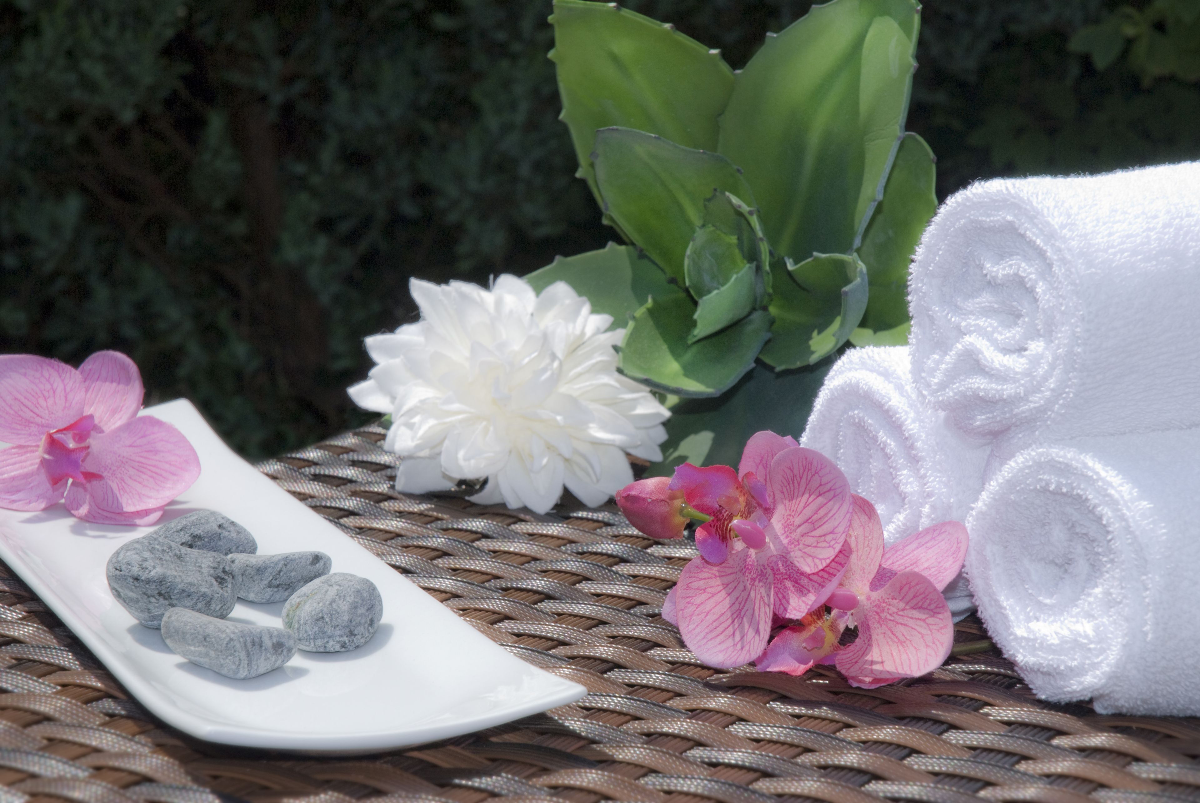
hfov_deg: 19.4
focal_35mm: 105
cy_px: 402
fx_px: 3504
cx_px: 600
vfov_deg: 13.1
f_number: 13
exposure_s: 1/250
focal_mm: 70
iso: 250
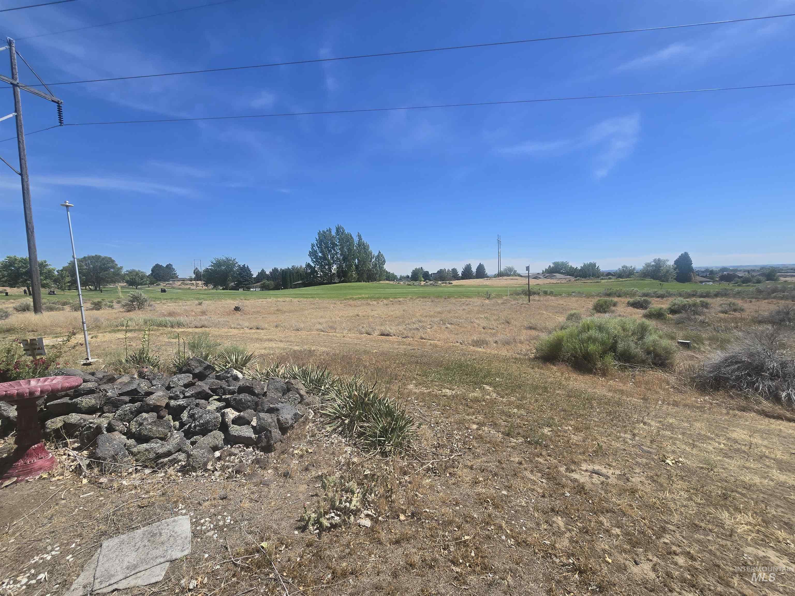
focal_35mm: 13
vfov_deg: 89.9
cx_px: 398
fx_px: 299
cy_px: 298
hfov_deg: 106.2
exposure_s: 1/2843
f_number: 2.2
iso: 50
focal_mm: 2.2
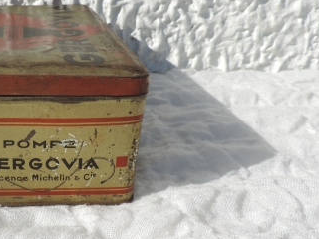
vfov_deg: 32.1
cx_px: 31
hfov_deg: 39.1
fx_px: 415
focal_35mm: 45
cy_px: 140
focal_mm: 4.3
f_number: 3
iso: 80
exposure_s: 1/1600
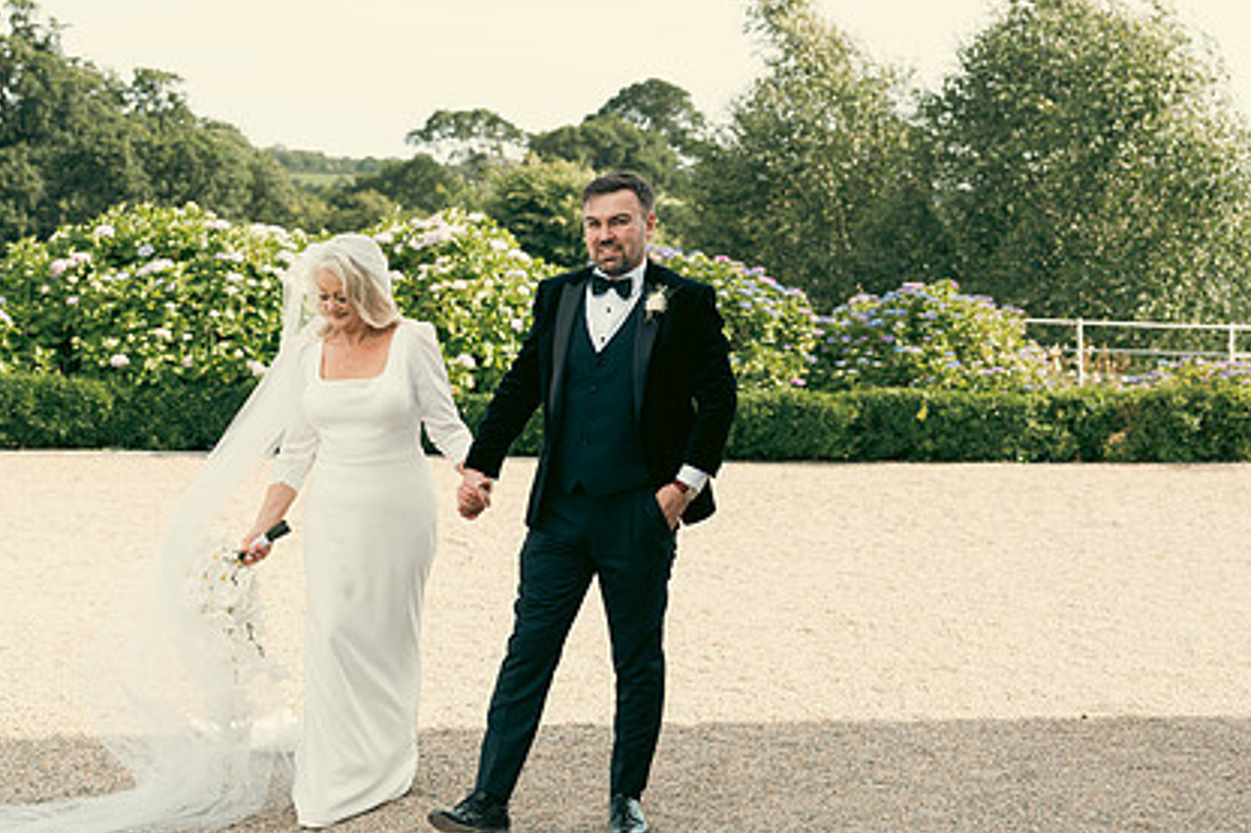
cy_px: 377
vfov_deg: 22.6
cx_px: 457
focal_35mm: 60
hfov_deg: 33.2
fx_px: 2084
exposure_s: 1/400
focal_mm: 43
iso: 125
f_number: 3.5
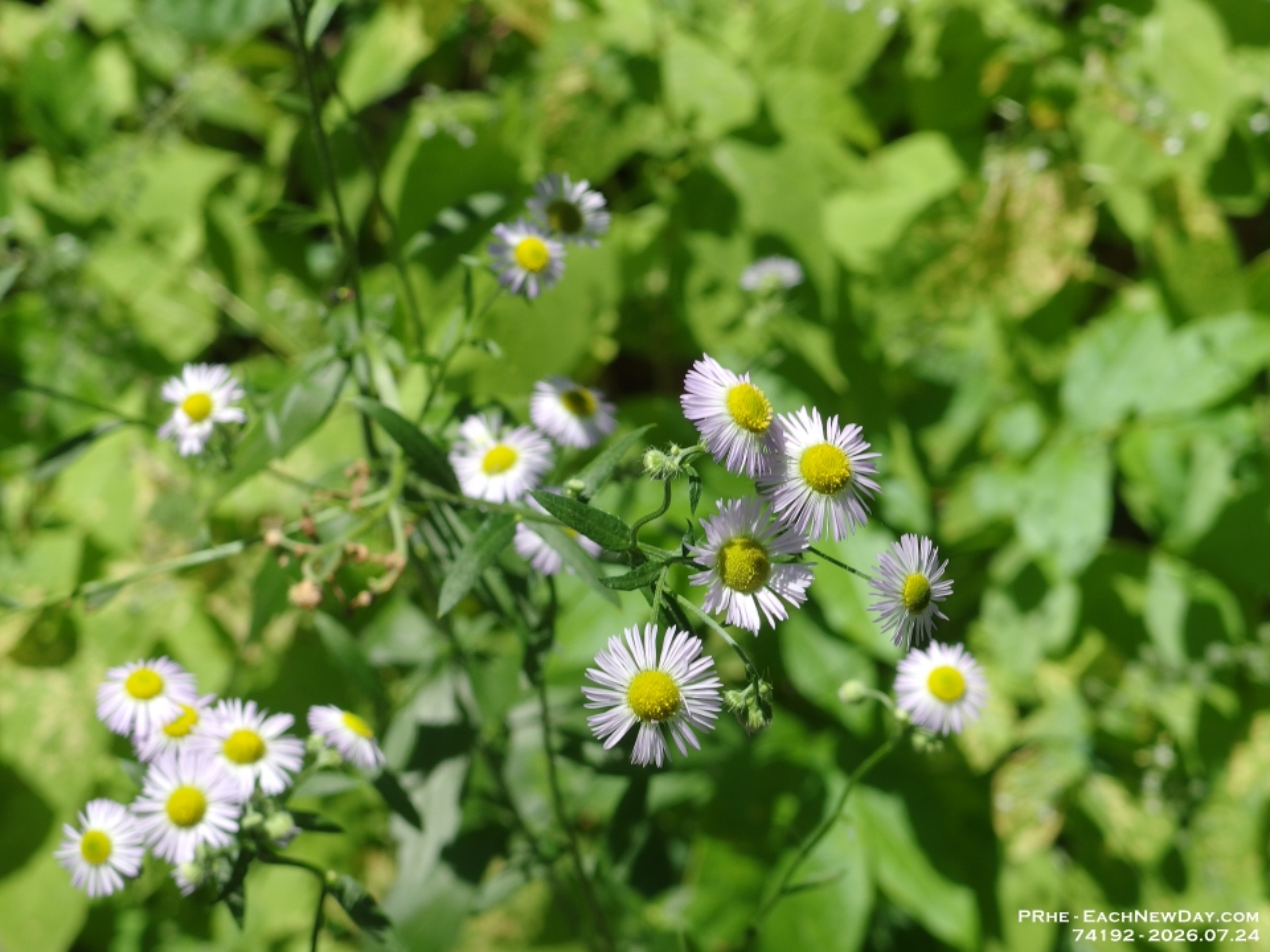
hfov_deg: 17.6
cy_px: 476
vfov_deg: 13.2
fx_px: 4109
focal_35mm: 112
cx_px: 635
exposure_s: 1/500
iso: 100
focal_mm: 24
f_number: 4
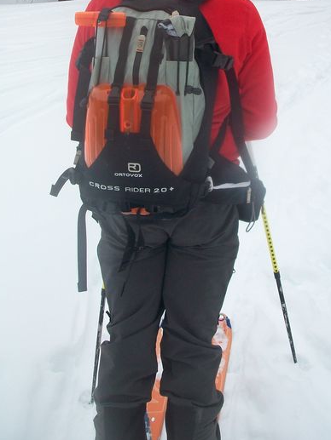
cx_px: 203
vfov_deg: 40.7
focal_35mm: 46
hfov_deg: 31.4
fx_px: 586
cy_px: 149
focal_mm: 5.7
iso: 80
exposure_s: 1/400
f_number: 2.8
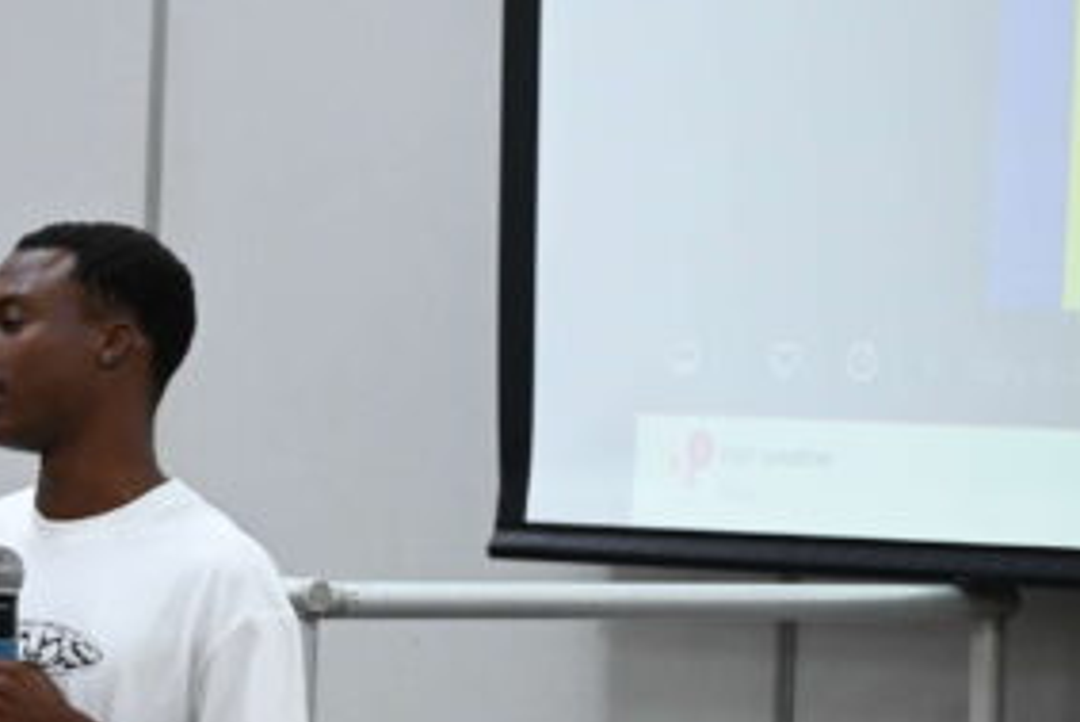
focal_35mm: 267
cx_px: -59
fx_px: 8014
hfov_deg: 7.7
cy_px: 638
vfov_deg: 5.1
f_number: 4
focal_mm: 120
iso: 2000
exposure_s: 1/125
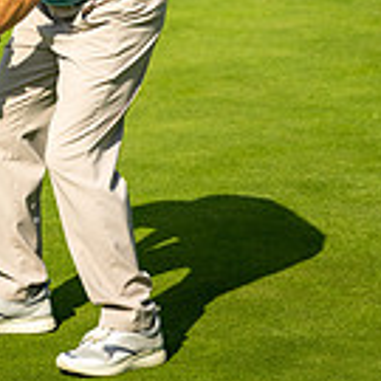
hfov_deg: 2.1
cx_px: 54
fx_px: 10597
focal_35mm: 851
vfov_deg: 2.1
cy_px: -234
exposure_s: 1/500
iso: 160
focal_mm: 300
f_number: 4.5
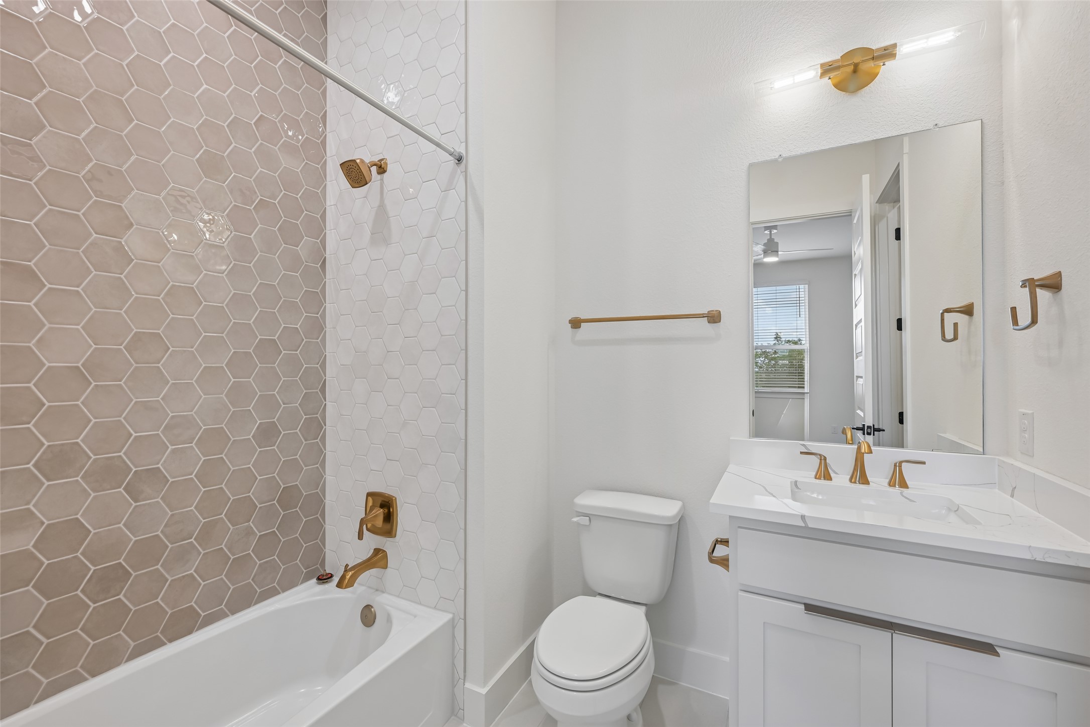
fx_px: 454
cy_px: 364
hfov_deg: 100.4
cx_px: 545
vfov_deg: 77.3
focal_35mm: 15
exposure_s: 1/15
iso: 125
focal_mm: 15
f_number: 6.7
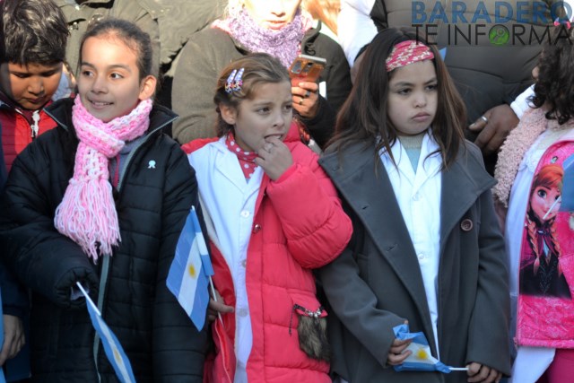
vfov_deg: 9.2
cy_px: 192
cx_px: 287
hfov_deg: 13.7
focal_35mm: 150
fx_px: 2392
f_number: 4.2
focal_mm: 100
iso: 400
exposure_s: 1/320
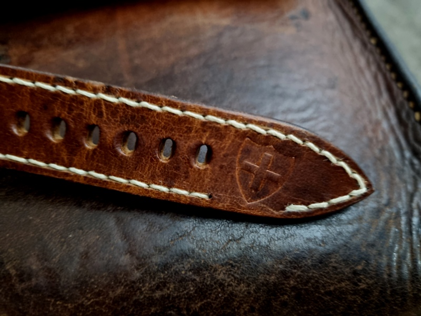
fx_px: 316
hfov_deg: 67.3
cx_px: 210
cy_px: 158
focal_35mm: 26
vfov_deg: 53.1
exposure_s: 1/25
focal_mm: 5.4
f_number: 1.8
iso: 1000
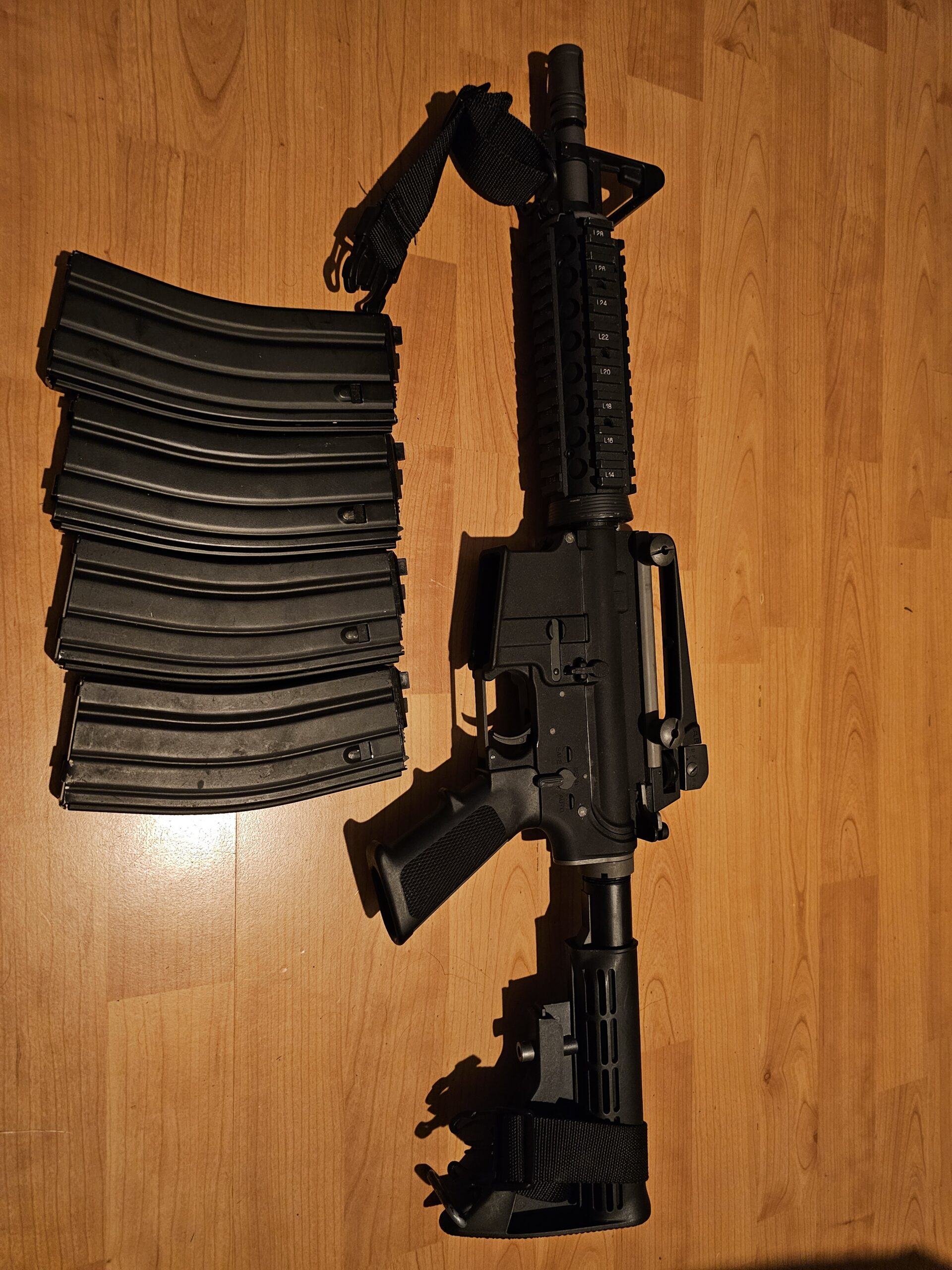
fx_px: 843
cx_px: 476
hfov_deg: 58.9
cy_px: 635
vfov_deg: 73.9
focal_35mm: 23
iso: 800
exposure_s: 1/25
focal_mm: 6.3
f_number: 1.7
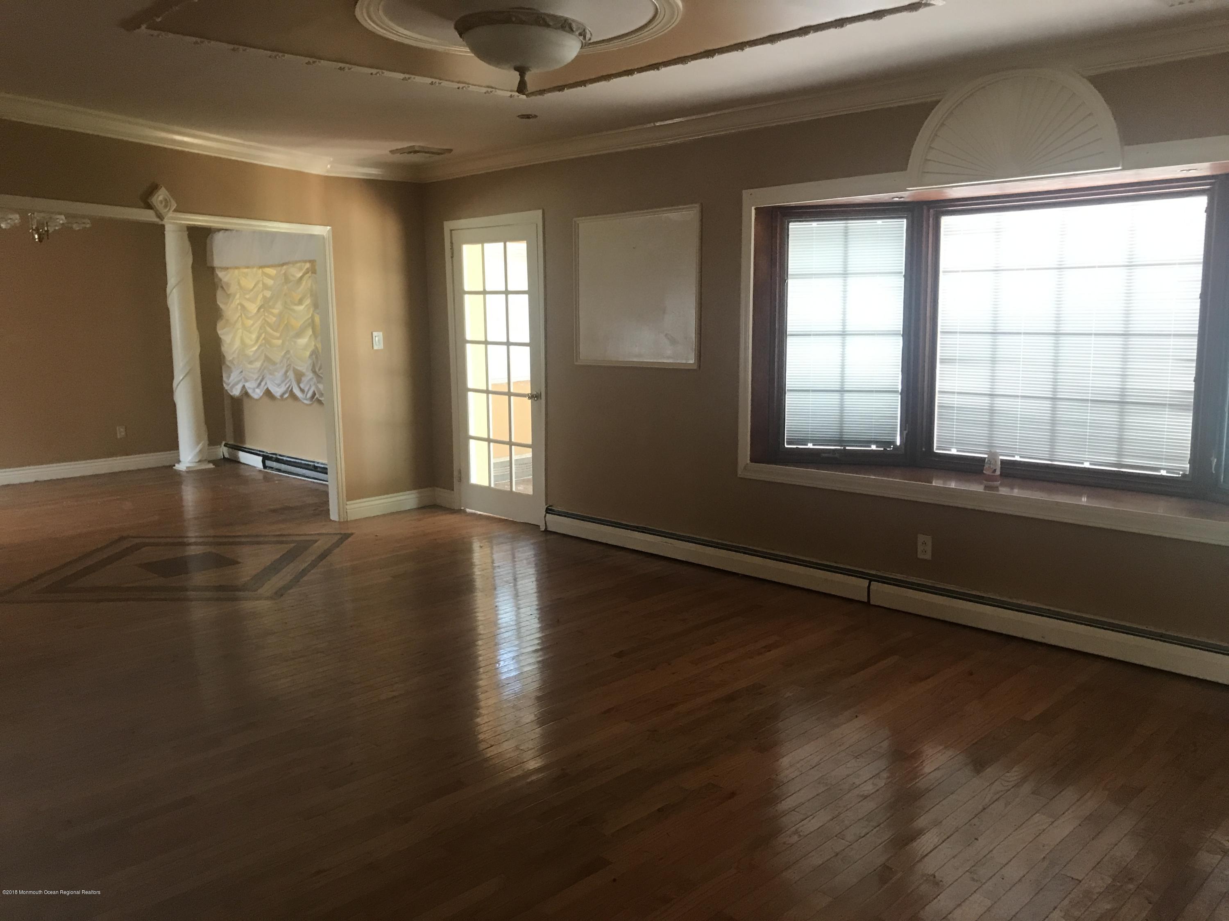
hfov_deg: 63.4
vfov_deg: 49.7
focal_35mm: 28
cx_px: 614
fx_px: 994
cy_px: 460
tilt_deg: -6.3
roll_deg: +1.1
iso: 50
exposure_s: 1/15
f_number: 1.8
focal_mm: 3.99
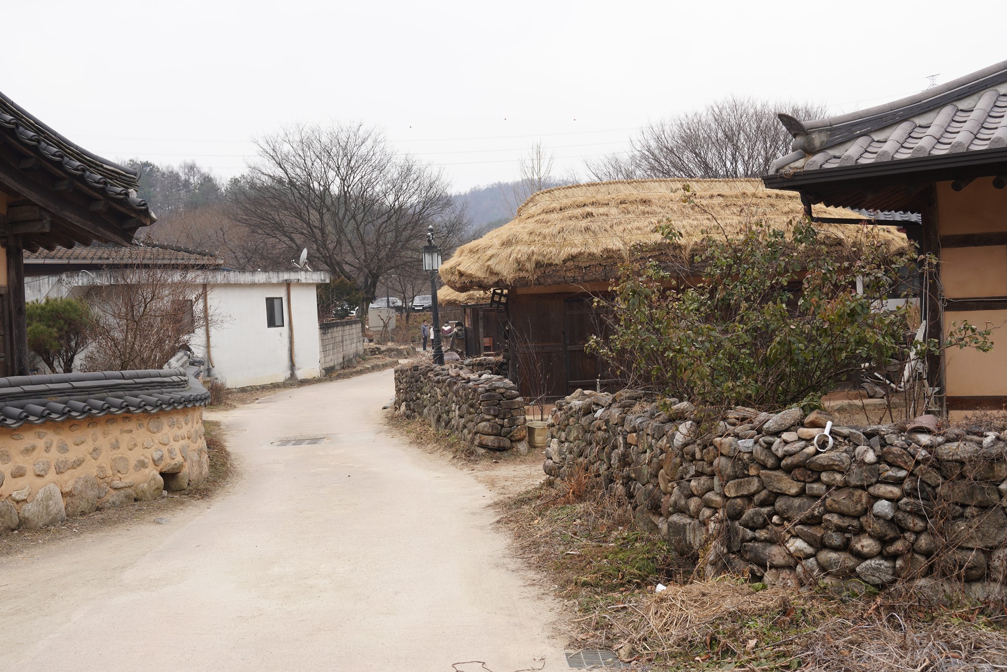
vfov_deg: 28.7
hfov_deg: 41.9
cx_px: 504
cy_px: 336
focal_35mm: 47
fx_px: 1315
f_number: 9
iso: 200
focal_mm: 47
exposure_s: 1/100
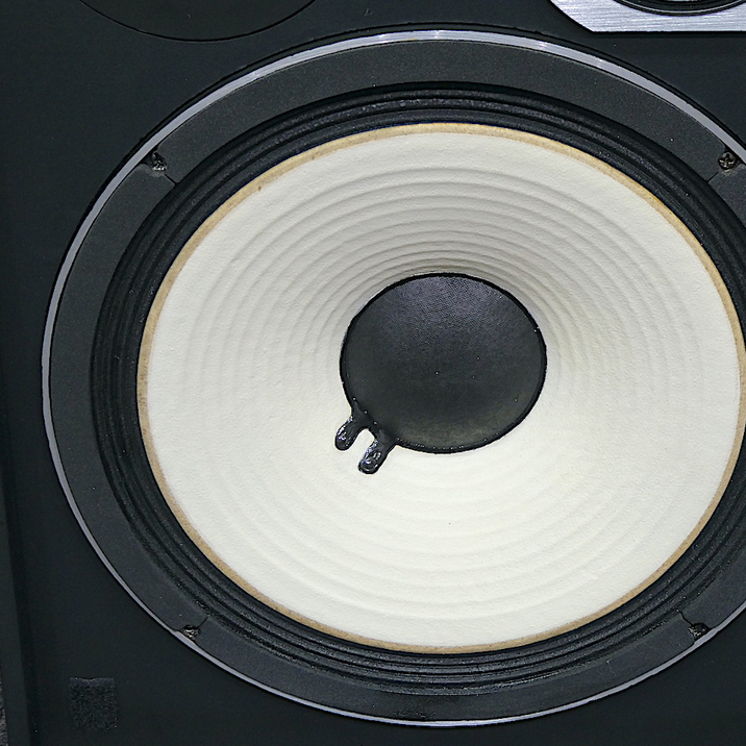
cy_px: 374
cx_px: 438
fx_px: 2024
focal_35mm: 83
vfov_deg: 20.9
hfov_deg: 20.9
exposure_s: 1/10
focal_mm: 12.5
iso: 200
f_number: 4.5
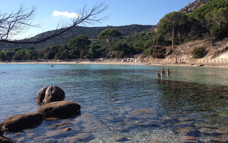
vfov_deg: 29.8
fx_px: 267
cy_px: 64
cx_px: 117
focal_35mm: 43
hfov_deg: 46.2
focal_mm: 4.28
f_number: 2.4
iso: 64
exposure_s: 1/1416
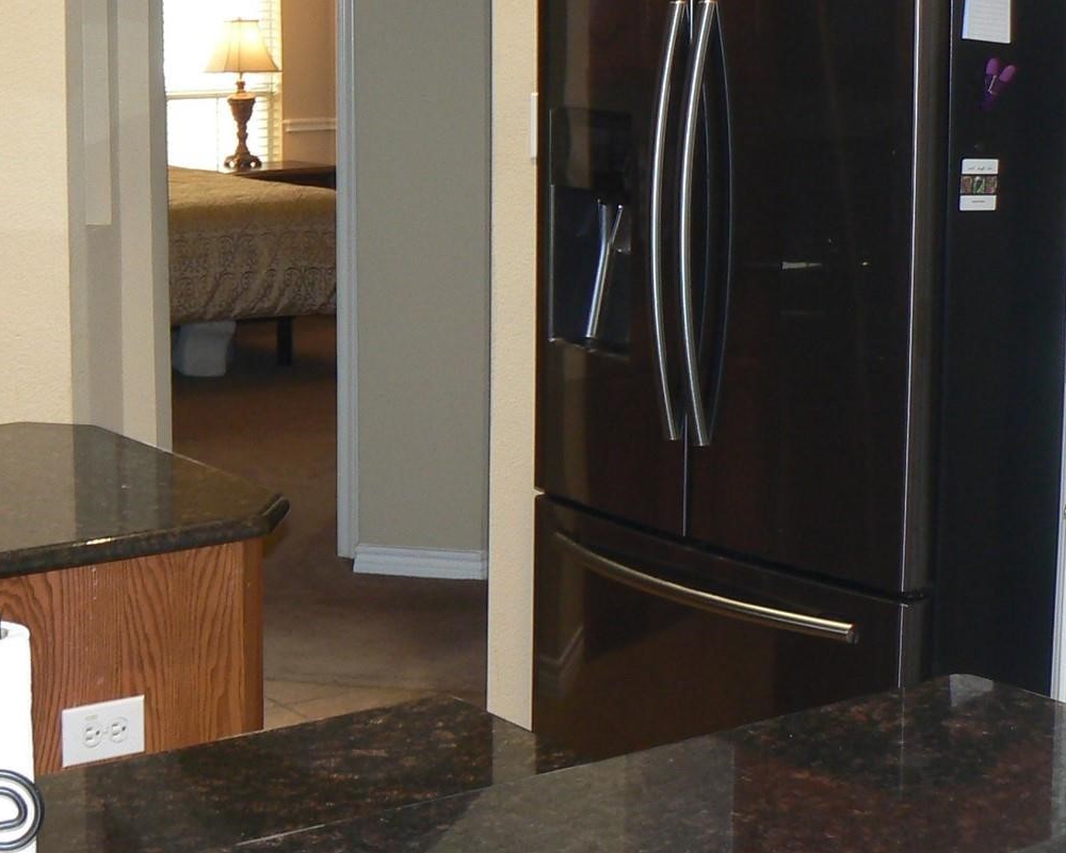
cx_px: 232
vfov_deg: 21.1
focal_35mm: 72
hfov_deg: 26.0
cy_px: 221
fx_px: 2272
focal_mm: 6
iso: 125
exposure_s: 1/30
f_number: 2.8
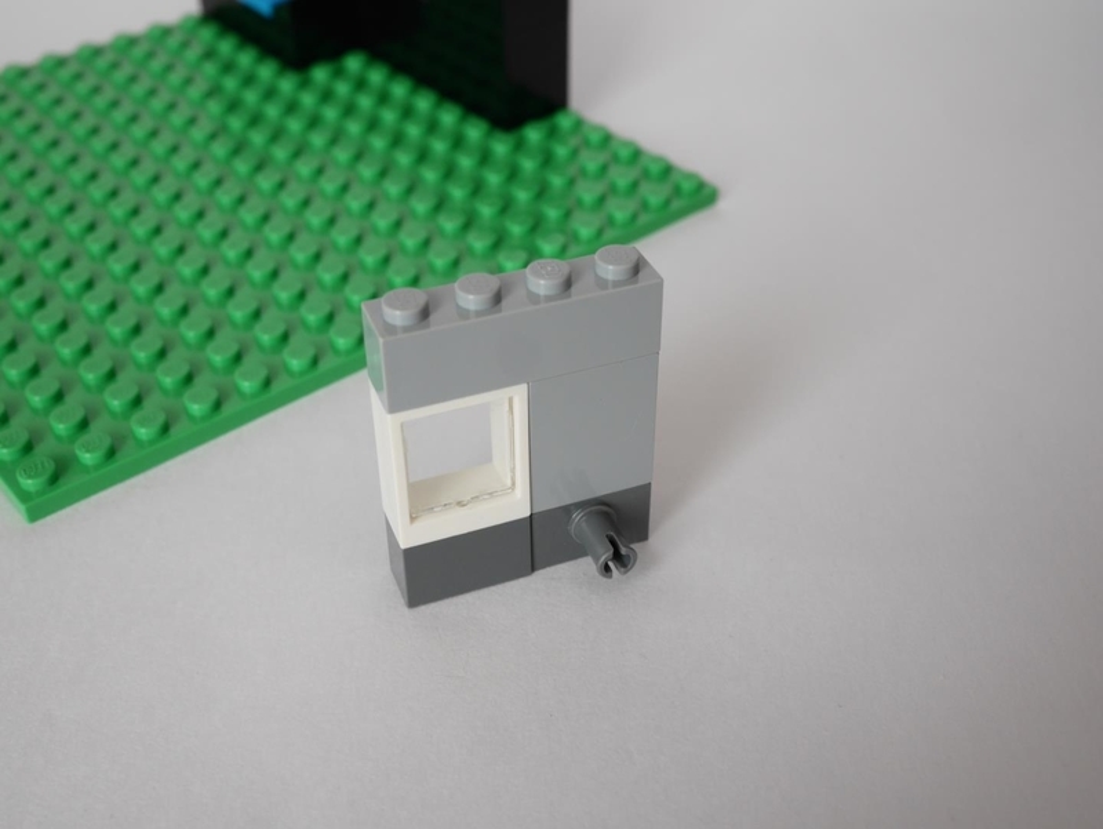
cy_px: 414
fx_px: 1275
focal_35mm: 40
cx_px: 552
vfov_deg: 36.0
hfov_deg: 46.8
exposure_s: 1/60
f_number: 6.3
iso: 400
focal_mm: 20
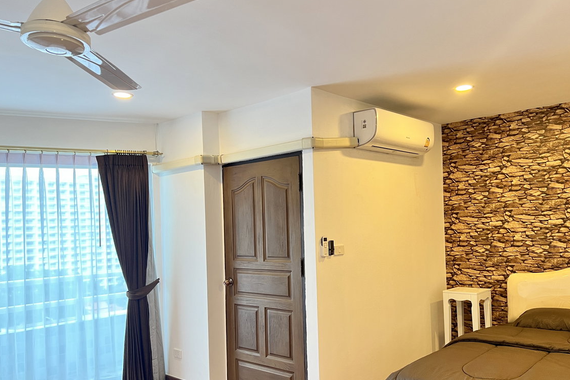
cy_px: 218
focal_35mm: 30
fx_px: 475
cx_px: 314
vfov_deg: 43.5
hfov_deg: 61.8
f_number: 1.5
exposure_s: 1/50
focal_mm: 5.7
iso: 125
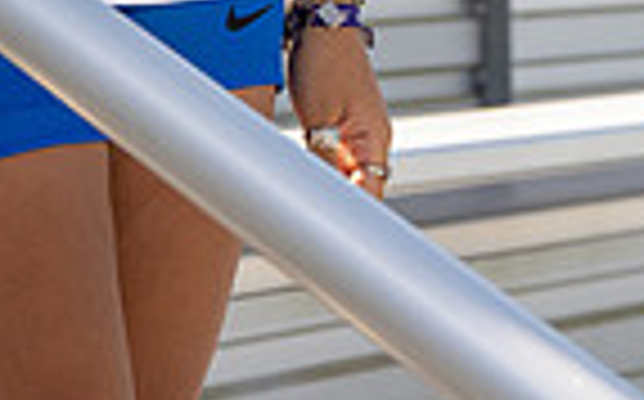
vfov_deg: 7.2
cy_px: -544
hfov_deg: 12.2
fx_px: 2980
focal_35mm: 170
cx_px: 18
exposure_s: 1/200
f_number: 4.5
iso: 50
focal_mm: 53
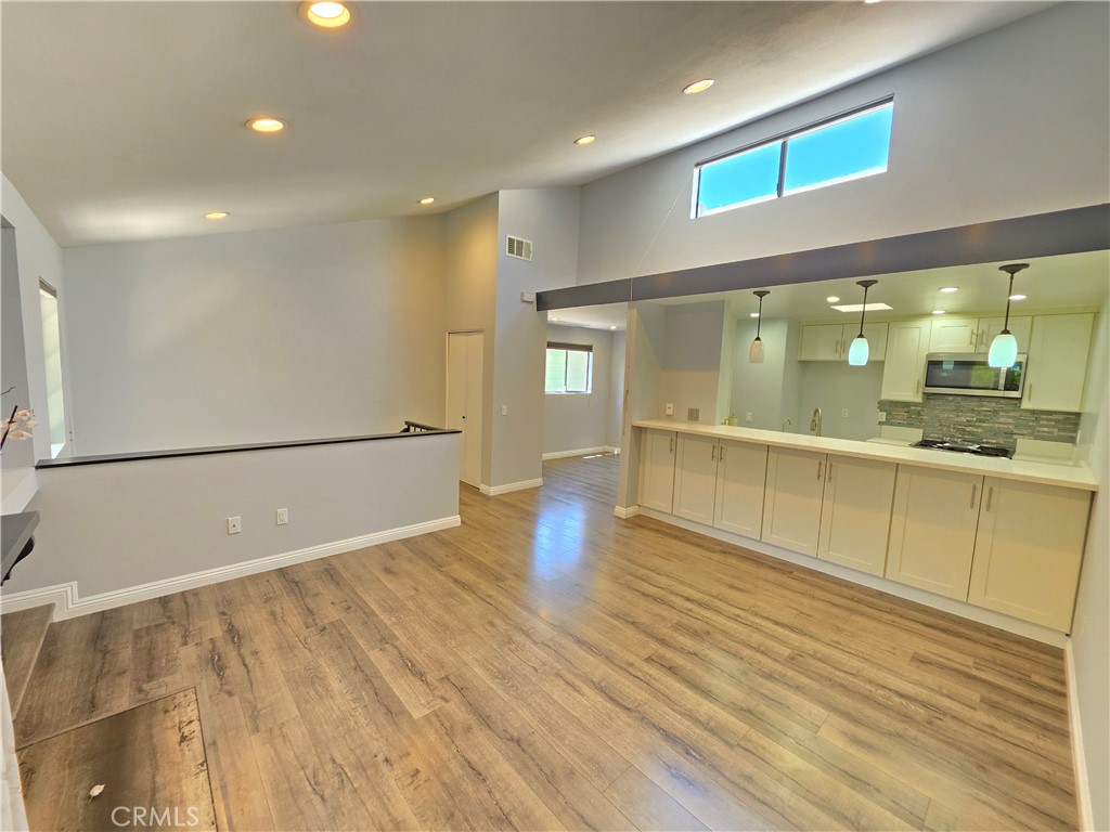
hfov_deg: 106.2
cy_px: 416
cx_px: 555
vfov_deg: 89.9
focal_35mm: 13
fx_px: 417
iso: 160
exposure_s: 1/60
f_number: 1.9
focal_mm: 2.2
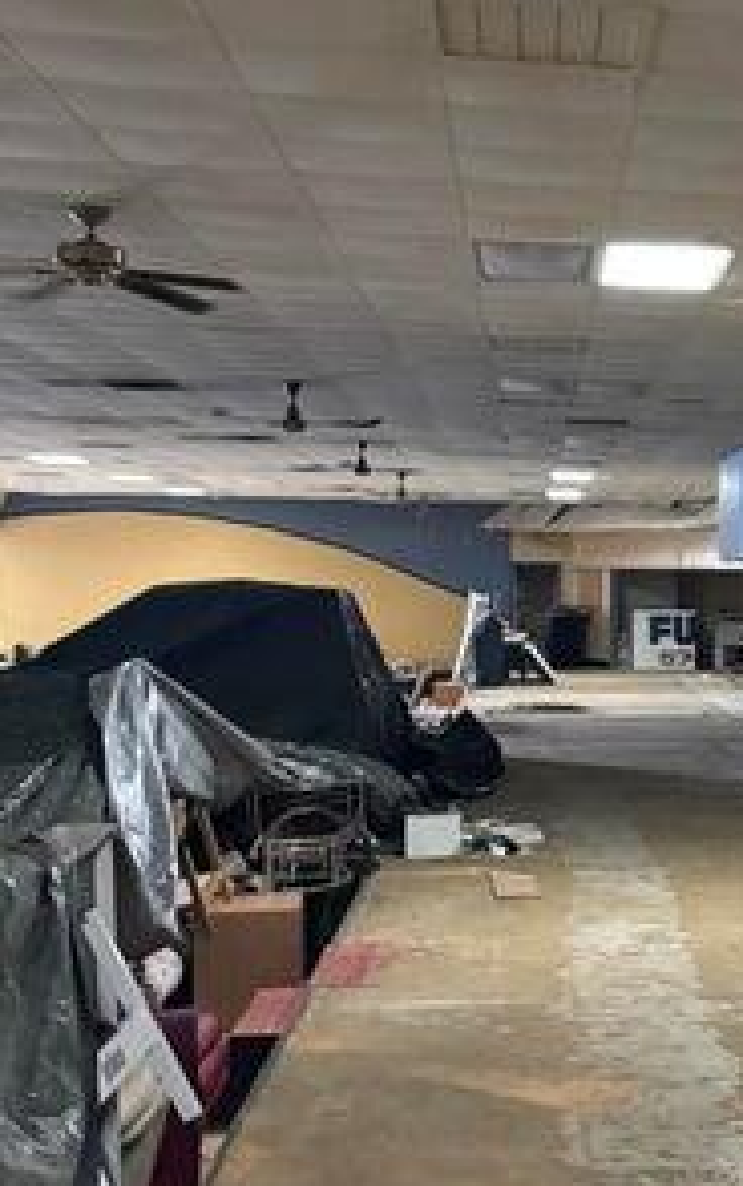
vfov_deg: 34.0
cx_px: 961
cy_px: 641
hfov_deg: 19.9
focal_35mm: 60
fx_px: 1942
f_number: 1.6
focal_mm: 5.96
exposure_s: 1/40
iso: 640
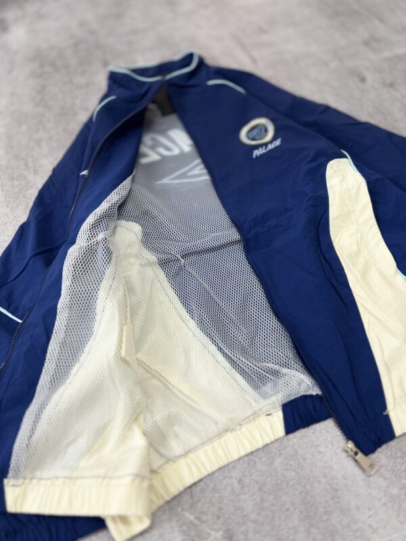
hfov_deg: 53.1
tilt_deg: -59.6
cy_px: 270
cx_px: 203
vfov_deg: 67.3
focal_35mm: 26
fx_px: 407
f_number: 1.5
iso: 100
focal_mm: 5.7
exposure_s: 1/100
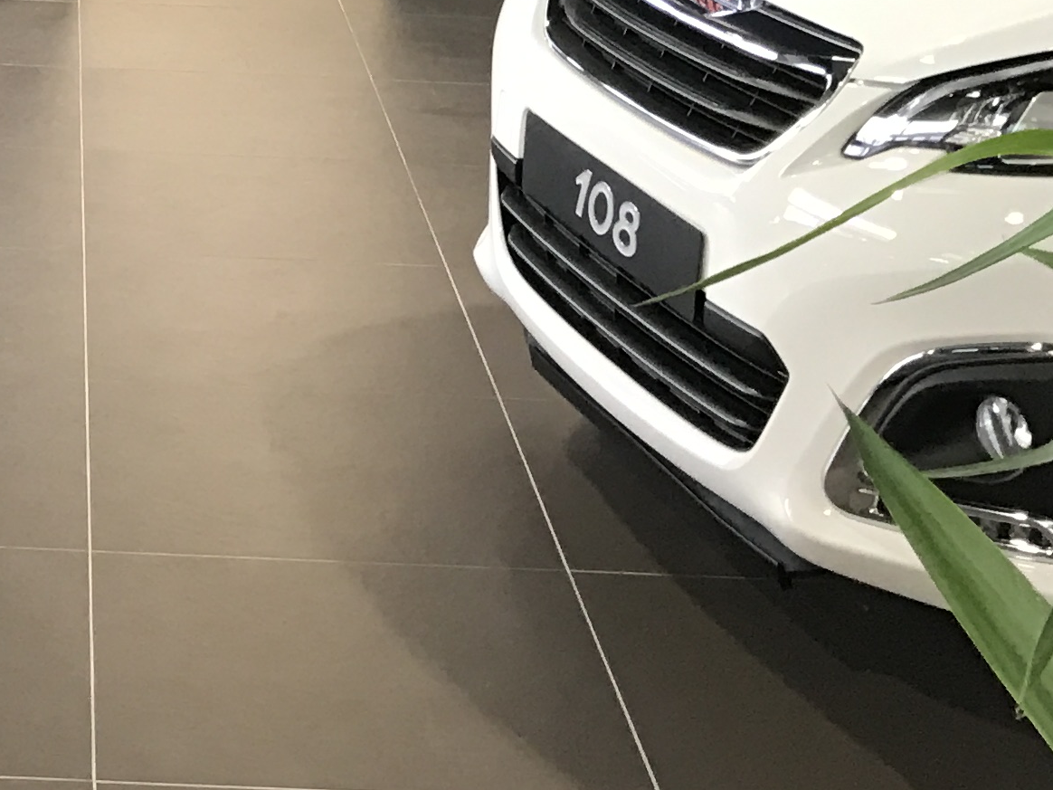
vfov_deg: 14.1
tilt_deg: -3.6
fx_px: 2951
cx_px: 34
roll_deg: -1.5
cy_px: -470
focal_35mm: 97
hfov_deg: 19.7
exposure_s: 1/33
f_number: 1.8
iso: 32
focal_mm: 3.99
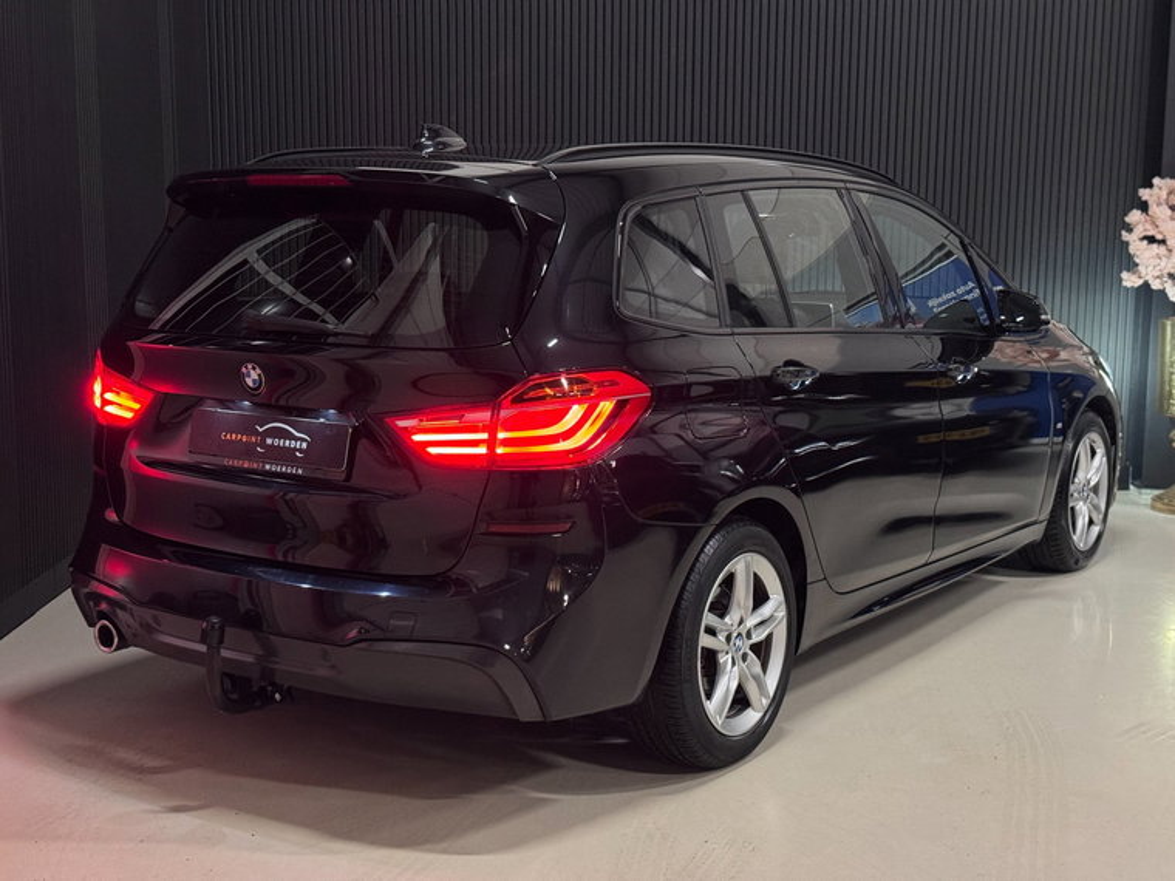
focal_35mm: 48
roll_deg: +1.1
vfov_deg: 30.3
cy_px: 440
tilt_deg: -8.5
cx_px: 588
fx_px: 1629
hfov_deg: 39.7
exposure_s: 1/33
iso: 400
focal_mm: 6.76
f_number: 1.78
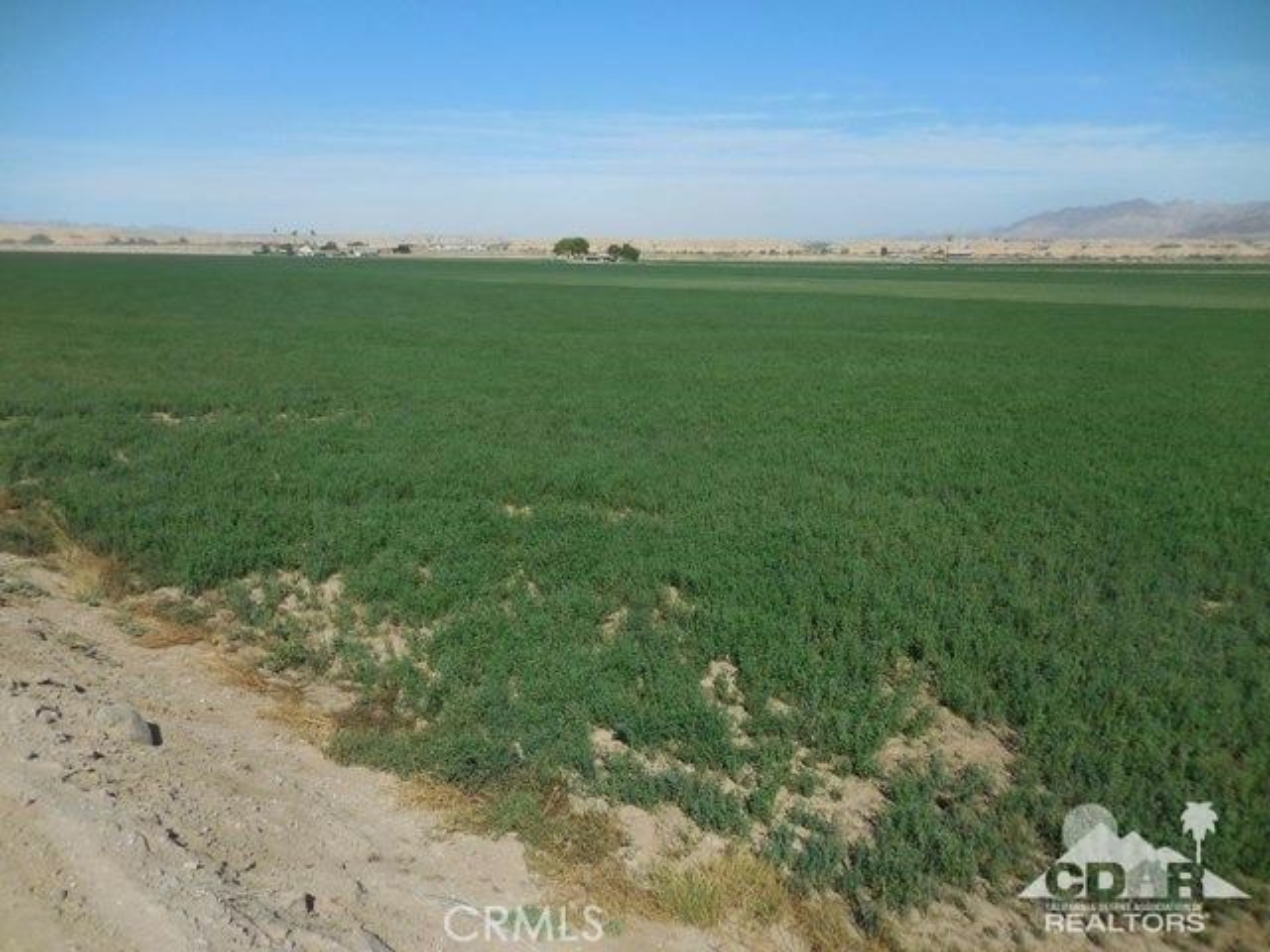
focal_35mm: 25
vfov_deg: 54.9
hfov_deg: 69.4
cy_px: 476
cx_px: 635
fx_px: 917
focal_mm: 4.5
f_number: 6.6
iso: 125
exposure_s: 1/640
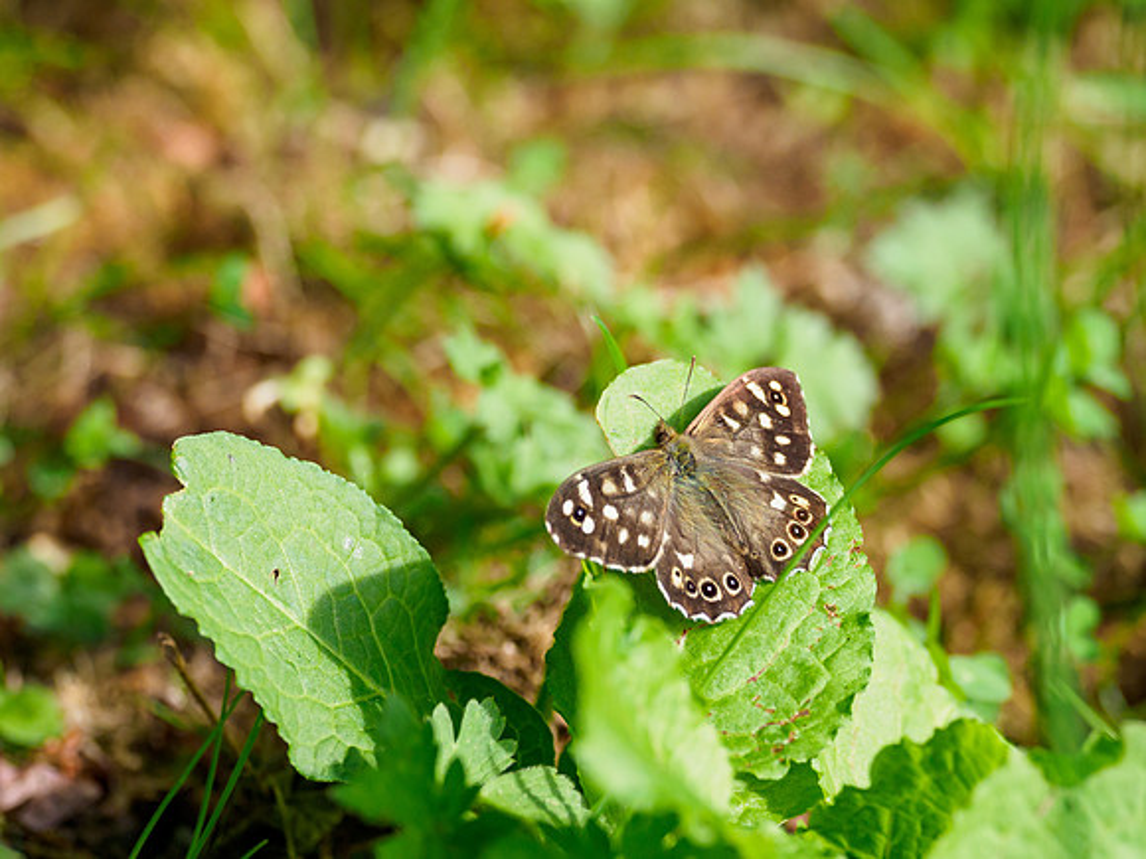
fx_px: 25825
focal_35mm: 780
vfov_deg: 1.9
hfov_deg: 2.5
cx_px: 677
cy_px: 436
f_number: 4
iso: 320
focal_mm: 300
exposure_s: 1/640
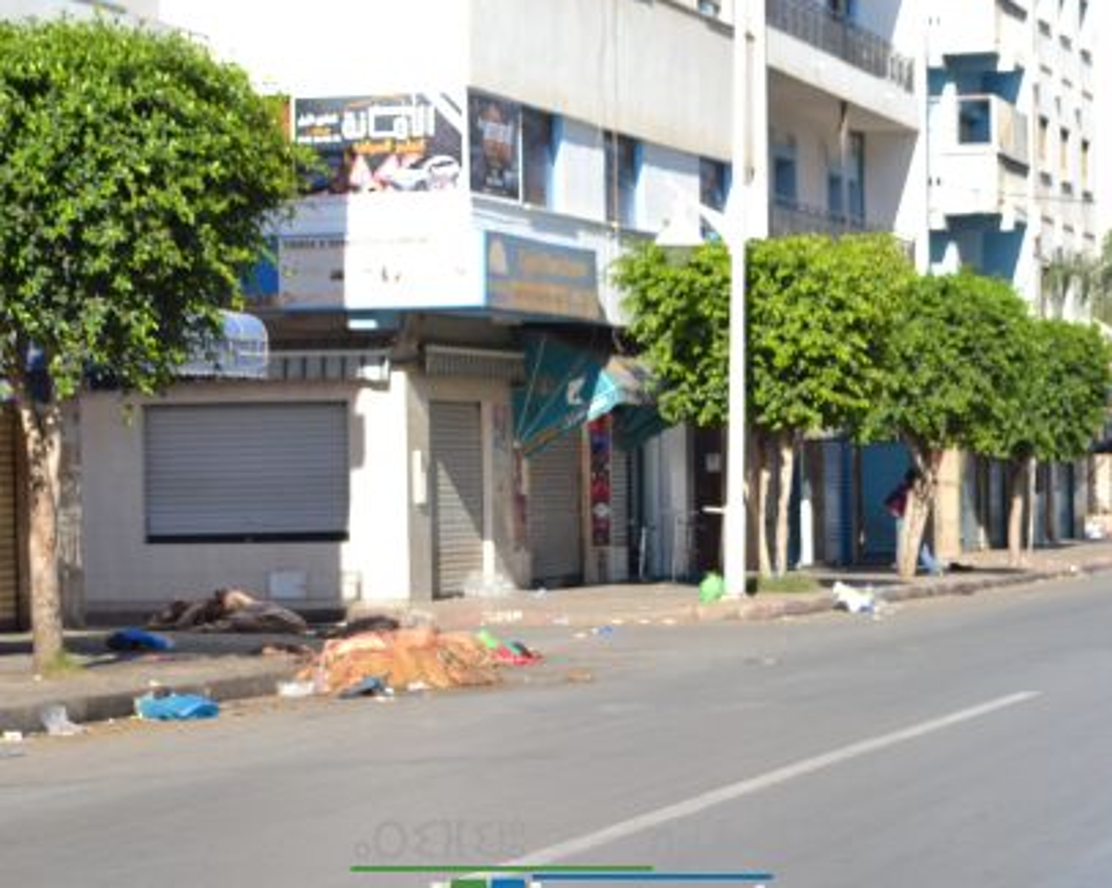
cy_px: 508
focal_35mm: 122
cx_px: 568
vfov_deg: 12.7
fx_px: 4004
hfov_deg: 15.8
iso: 100
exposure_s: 1/250
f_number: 8
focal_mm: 55
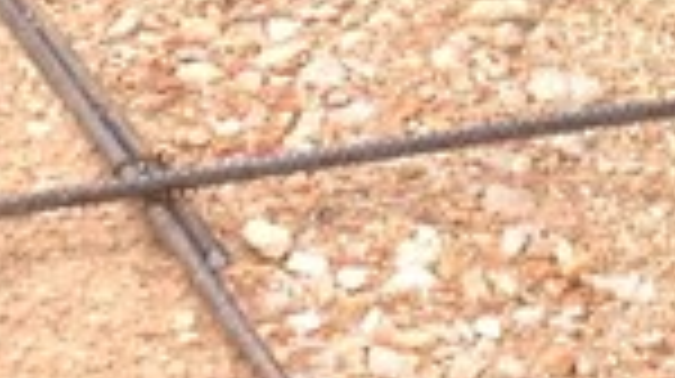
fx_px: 5453
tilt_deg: -17.6
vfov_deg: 3.9
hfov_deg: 7.0
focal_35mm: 305
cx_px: 824
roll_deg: -2.3
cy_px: -374
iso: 50
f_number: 2.4
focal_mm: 4.28
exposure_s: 1/635
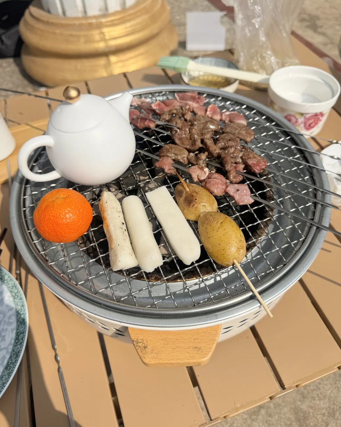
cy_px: 205
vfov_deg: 66.0
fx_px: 328
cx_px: 167
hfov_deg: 54.9
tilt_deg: -49.3
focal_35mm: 26
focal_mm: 6.86
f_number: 1.78
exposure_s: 1/5814
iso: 80
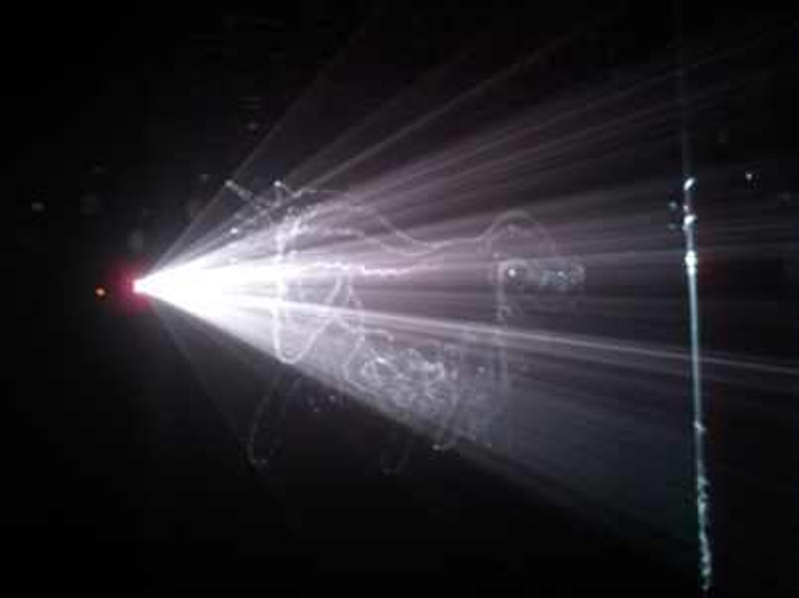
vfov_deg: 26.5
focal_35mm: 55
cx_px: 400
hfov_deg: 34.9
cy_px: 299
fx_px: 1269
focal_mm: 11.3
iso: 200
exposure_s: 1/2
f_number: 3.5
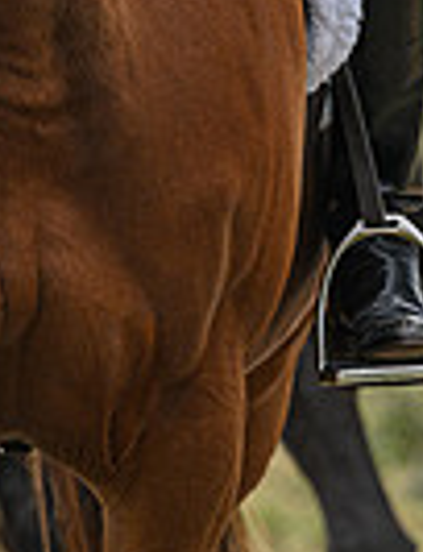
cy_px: -293
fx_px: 12948
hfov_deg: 1.9
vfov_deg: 2.4
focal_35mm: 806
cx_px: 51
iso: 500
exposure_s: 1/800
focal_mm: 155
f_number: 3.5
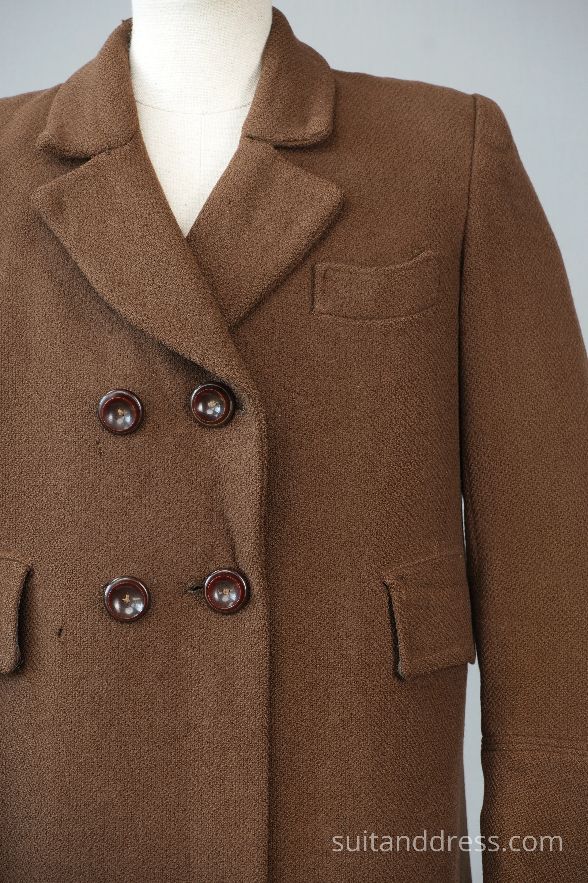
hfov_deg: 8.9
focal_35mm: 154
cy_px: 442
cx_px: 294
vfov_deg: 13.3
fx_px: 3785
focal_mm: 103
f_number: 7.1
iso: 320
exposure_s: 1/25
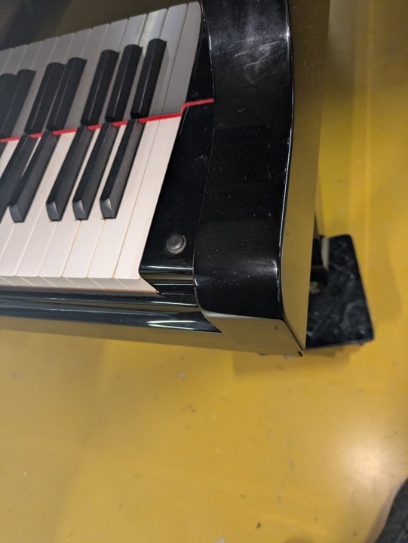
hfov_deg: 54.9
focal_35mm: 25
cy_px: 272
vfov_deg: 69.4
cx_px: 204
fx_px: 392
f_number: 1.89
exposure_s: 1/40
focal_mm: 5.43
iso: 171
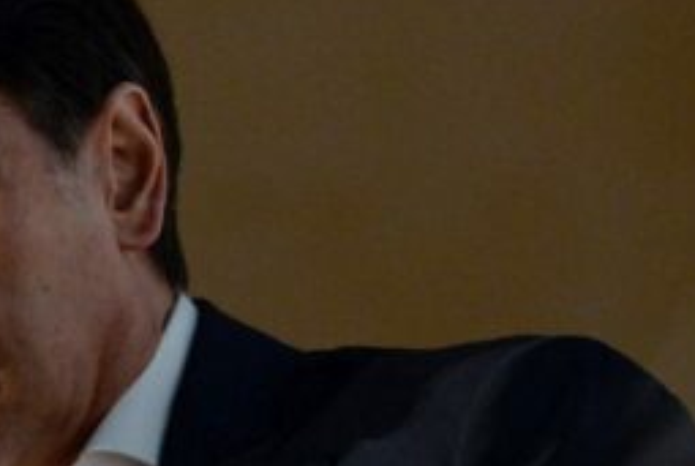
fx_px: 11661
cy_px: 522
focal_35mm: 603
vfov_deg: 2.3
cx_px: 33
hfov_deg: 3.4
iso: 3200
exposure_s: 1/250
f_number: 3.5
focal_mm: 200
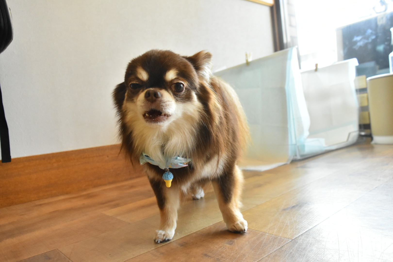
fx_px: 295
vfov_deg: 47.9
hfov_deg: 67.4
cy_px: 131
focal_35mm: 27
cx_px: 196
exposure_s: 1/400
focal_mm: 18
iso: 3200
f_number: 5.6
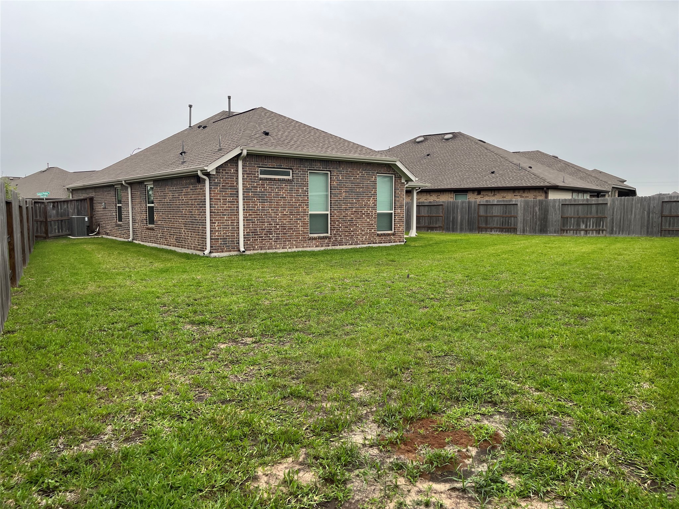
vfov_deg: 53.1
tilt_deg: -4.9
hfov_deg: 67.3
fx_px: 510
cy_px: 254
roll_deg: +0.0
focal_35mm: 26
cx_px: 340
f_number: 1.6
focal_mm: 5.1
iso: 50
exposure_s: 1/569
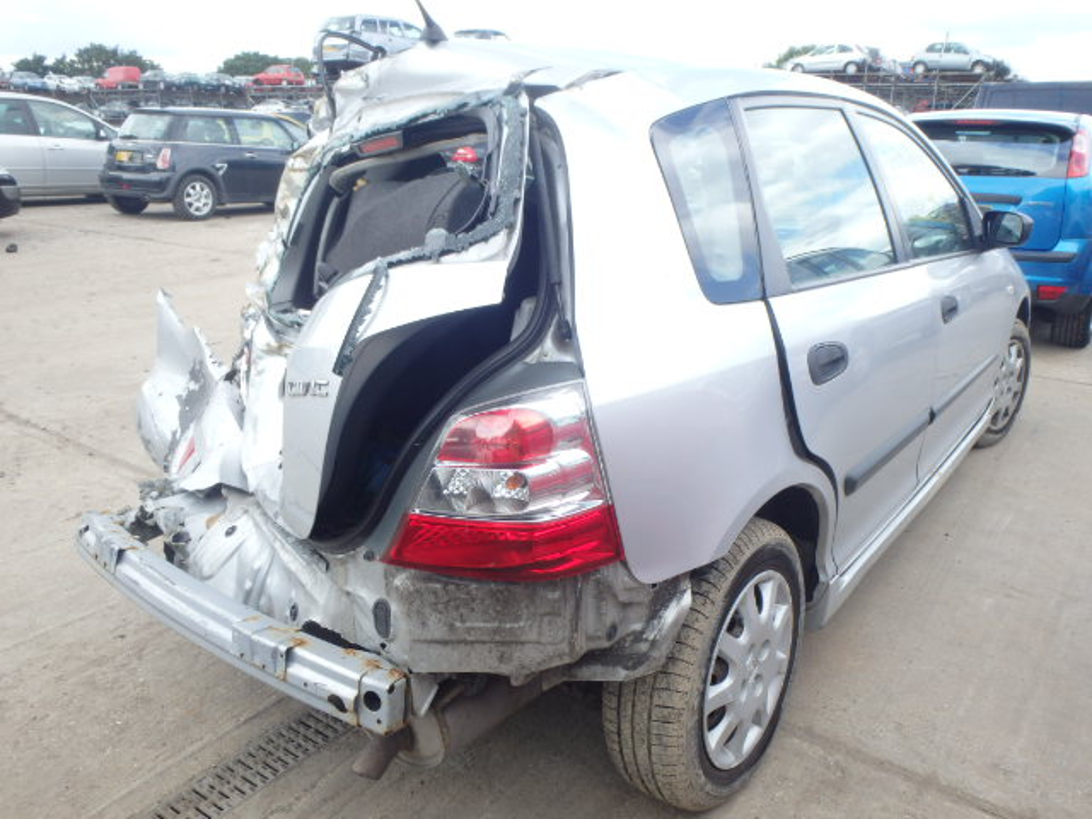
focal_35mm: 28
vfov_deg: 49.7
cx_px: 546
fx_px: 883
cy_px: 410
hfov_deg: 63.4
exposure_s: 1/160
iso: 125
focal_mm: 5
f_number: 3.9
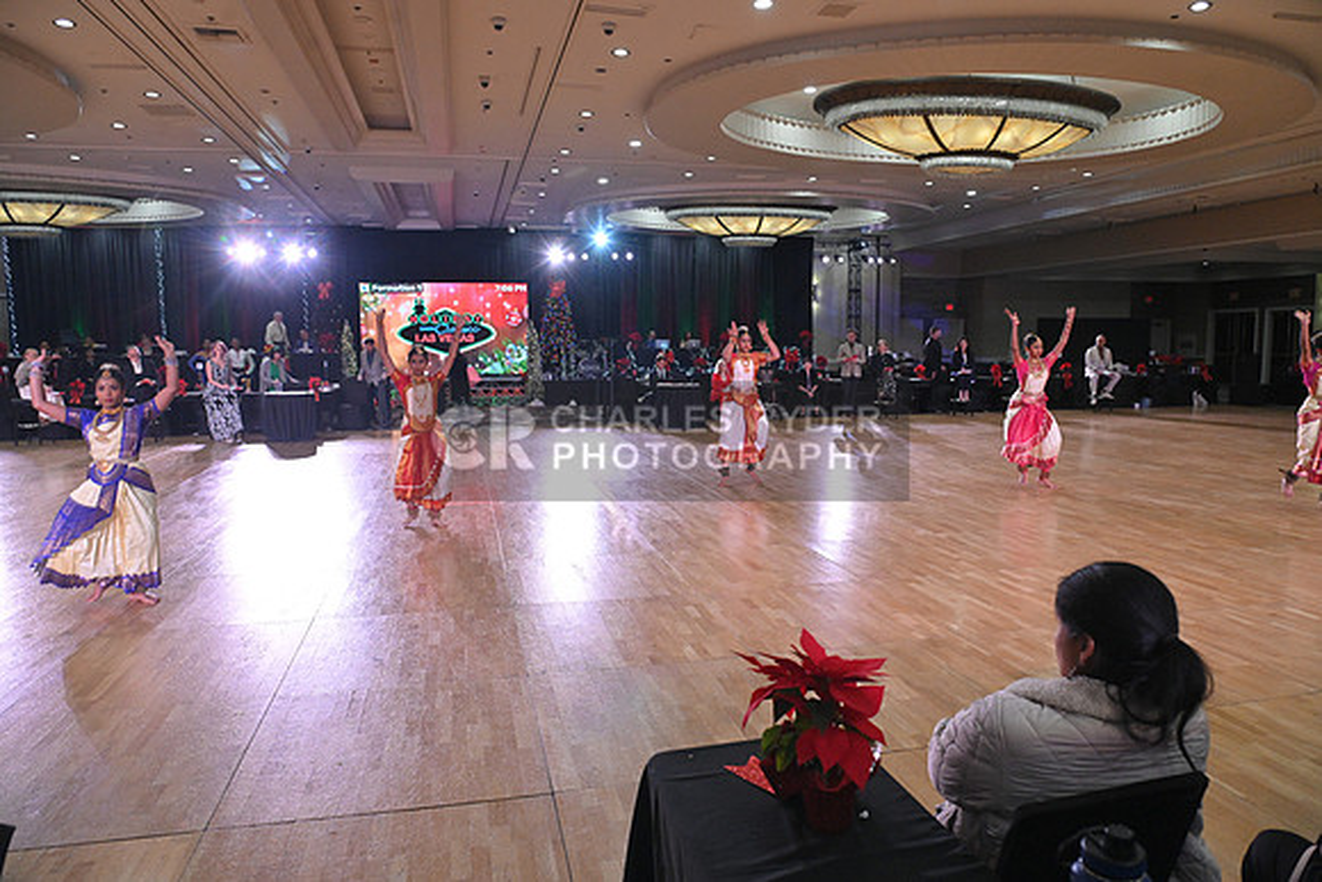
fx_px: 881
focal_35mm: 24
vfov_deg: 53.2
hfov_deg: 73.7
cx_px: 661
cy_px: 441
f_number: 5.6
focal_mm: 24
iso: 3200
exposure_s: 1/400
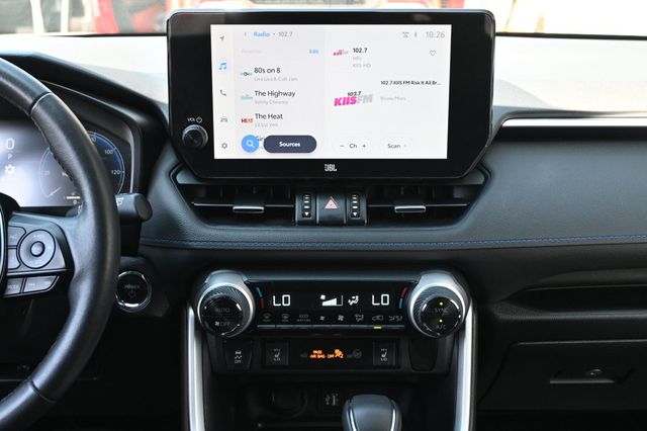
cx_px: 324
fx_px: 822
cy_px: 216
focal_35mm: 46
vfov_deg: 29.4
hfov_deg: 43.0
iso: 1400
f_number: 4.8
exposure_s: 1/125
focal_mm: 30.5
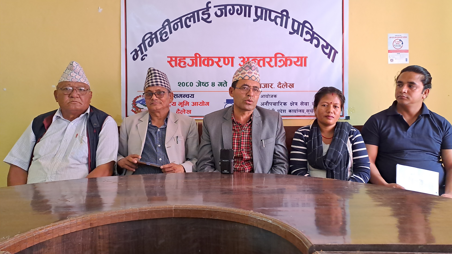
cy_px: 109
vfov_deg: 41.4
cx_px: 232
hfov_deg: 67.9
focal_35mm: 28
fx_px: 336
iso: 320
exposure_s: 1/25
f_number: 1.8
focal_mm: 4.65
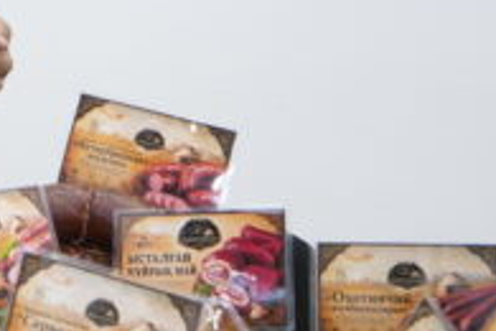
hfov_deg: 13.4
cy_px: -23
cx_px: -300
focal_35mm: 142
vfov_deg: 9.6
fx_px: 1956
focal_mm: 37
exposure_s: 1/100
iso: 1000
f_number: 4
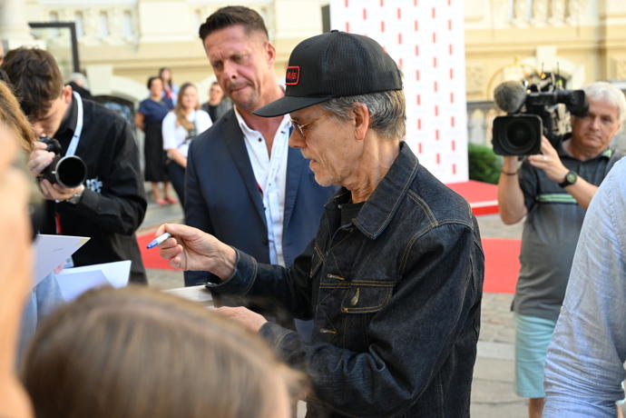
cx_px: 313
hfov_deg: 43.6
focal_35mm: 45
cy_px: 209
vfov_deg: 29.9
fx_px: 782
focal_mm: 45
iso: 1250
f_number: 4.5
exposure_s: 1/500
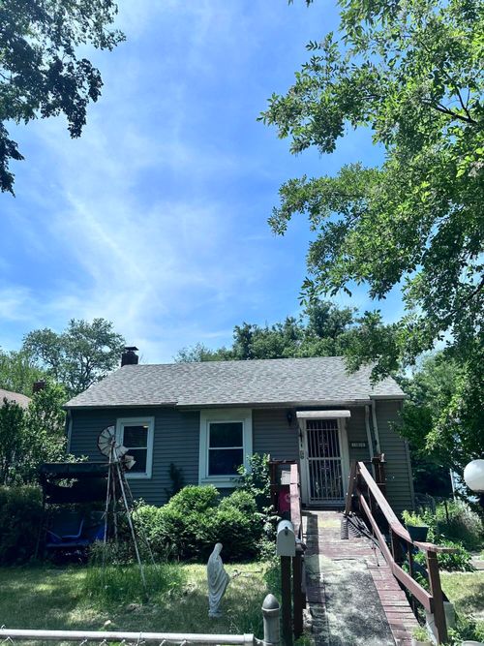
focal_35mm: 24
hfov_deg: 56.8
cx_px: 242
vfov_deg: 71.6
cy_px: 323
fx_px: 448
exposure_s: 1/6623
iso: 80
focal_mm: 6.86
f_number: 1.78
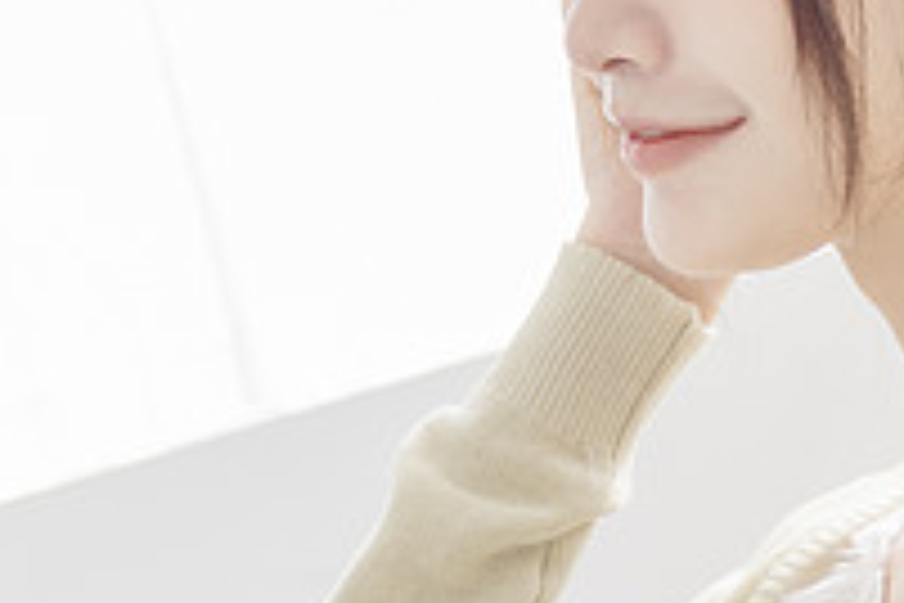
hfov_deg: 14.6
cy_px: 171
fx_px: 3214
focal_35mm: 128
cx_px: 1480
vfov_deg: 10.7
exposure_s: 1/160
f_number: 2.8
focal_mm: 33
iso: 100
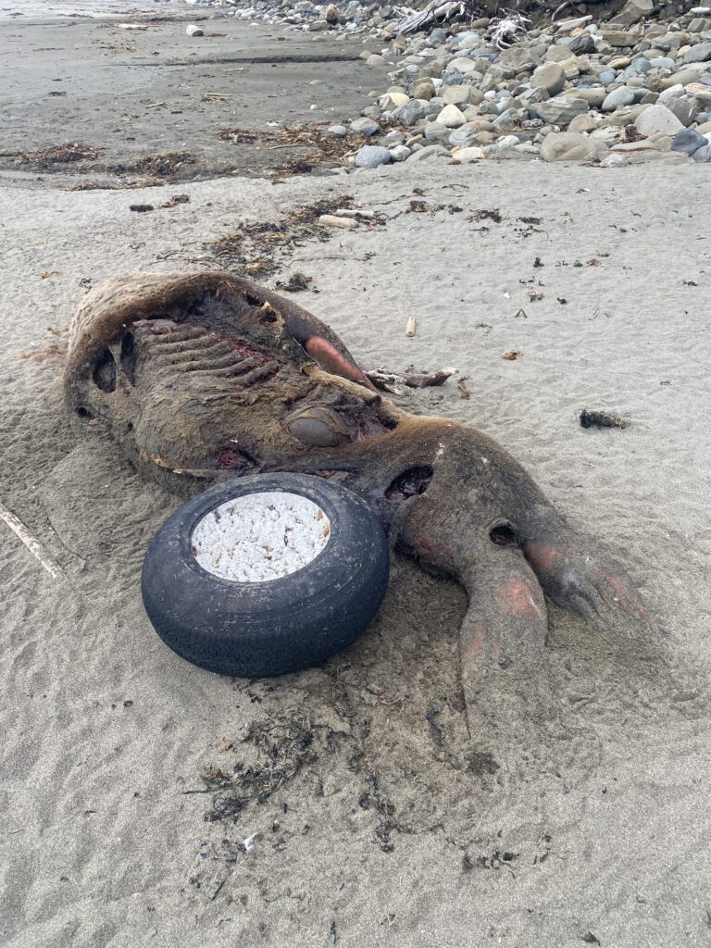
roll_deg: -0.4
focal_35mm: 26
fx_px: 712
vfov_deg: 67.3
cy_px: 474
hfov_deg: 53.1
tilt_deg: -32.2
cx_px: 356
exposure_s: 1/242
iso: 32
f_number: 1.8
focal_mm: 4.25
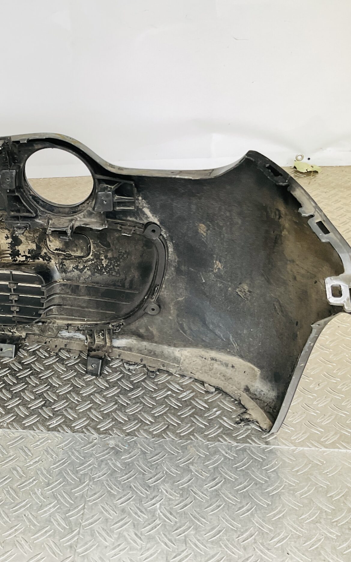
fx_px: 643
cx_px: 53
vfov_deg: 47.2
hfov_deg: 29.6
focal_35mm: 42
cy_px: 283
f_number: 1.8
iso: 40
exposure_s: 1/120
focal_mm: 3
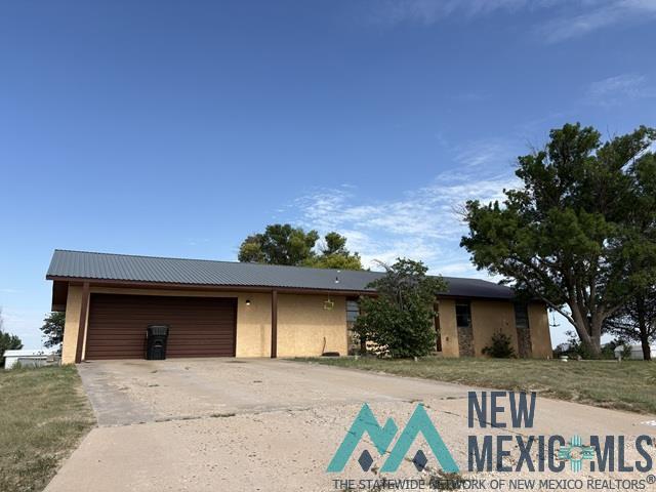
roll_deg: +1.2
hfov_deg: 67.3
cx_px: 328
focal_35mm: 26
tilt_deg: +12.9
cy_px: 246
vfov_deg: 53.1
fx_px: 493
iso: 50
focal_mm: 5.96
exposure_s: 1/2747
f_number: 1.6
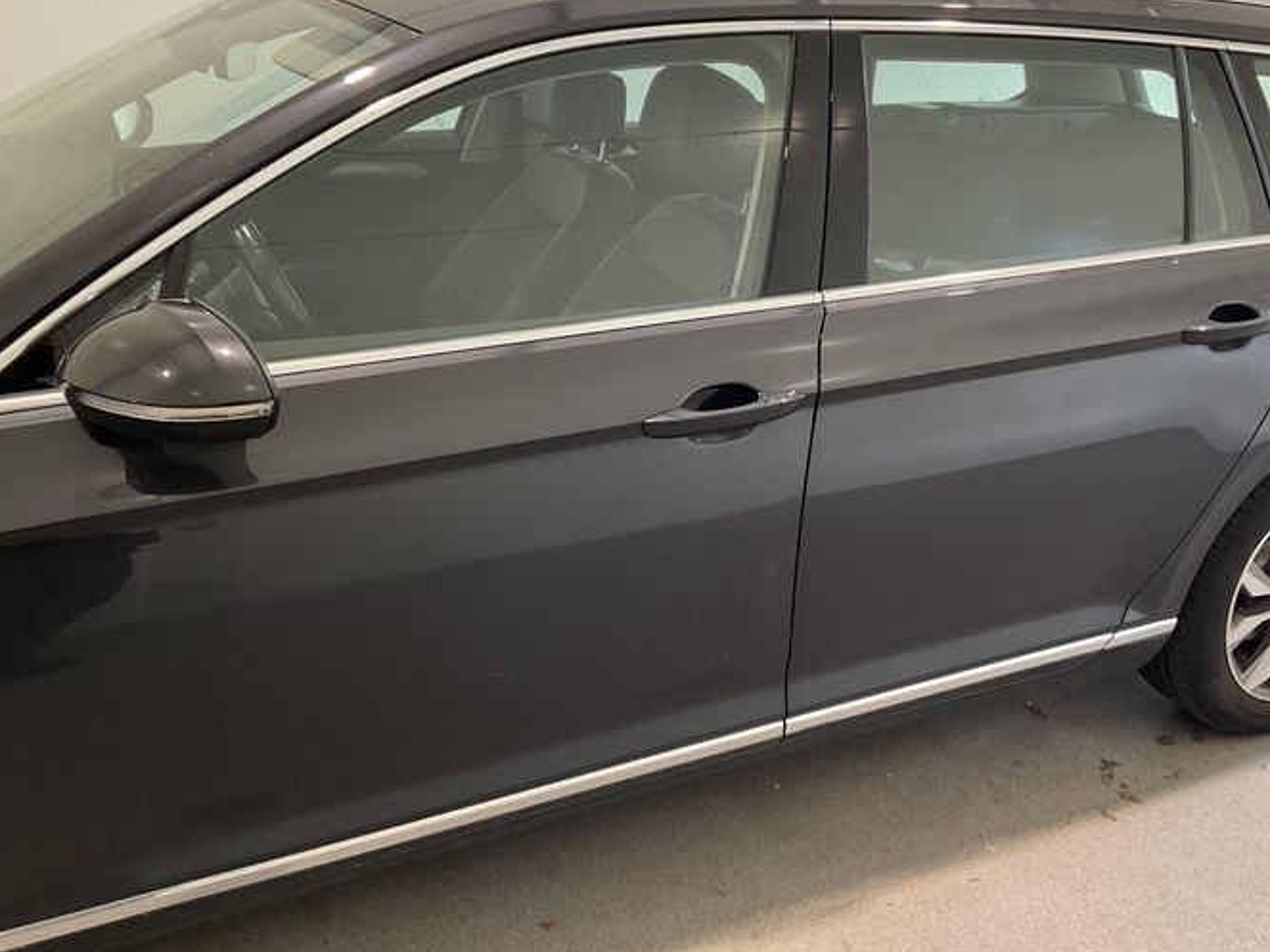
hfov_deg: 52.5
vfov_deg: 40.6
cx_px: 718
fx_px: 1284
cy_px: 400
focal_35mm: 35
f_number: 1.8
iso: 80
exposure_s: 1/50
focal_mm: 3
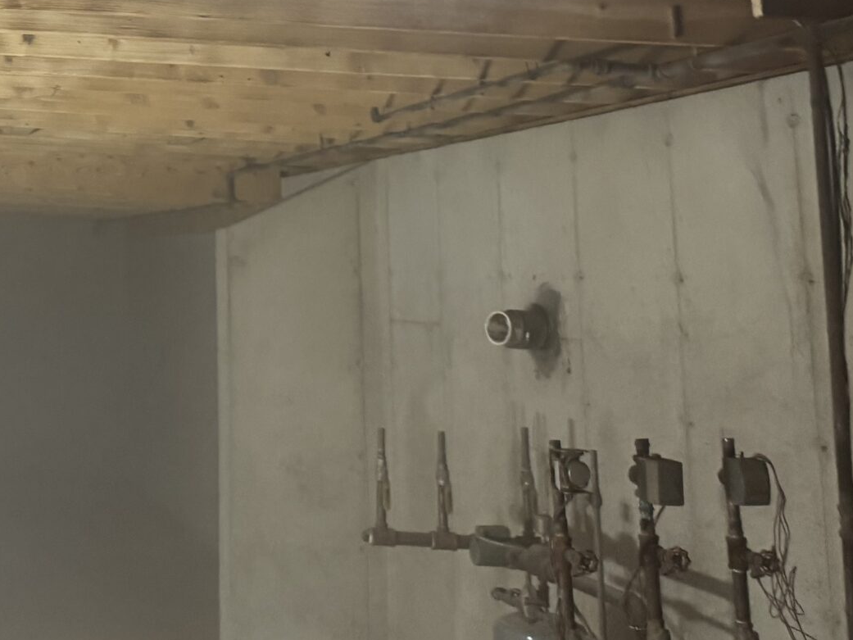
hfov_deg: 29.4
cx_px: -93
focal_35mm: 59
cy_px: -24
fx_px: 1454
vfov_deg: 23.6
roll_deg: -0.2
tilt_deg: +11.3
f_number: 1.78
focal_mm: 6.76
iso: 320
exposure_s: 1/60
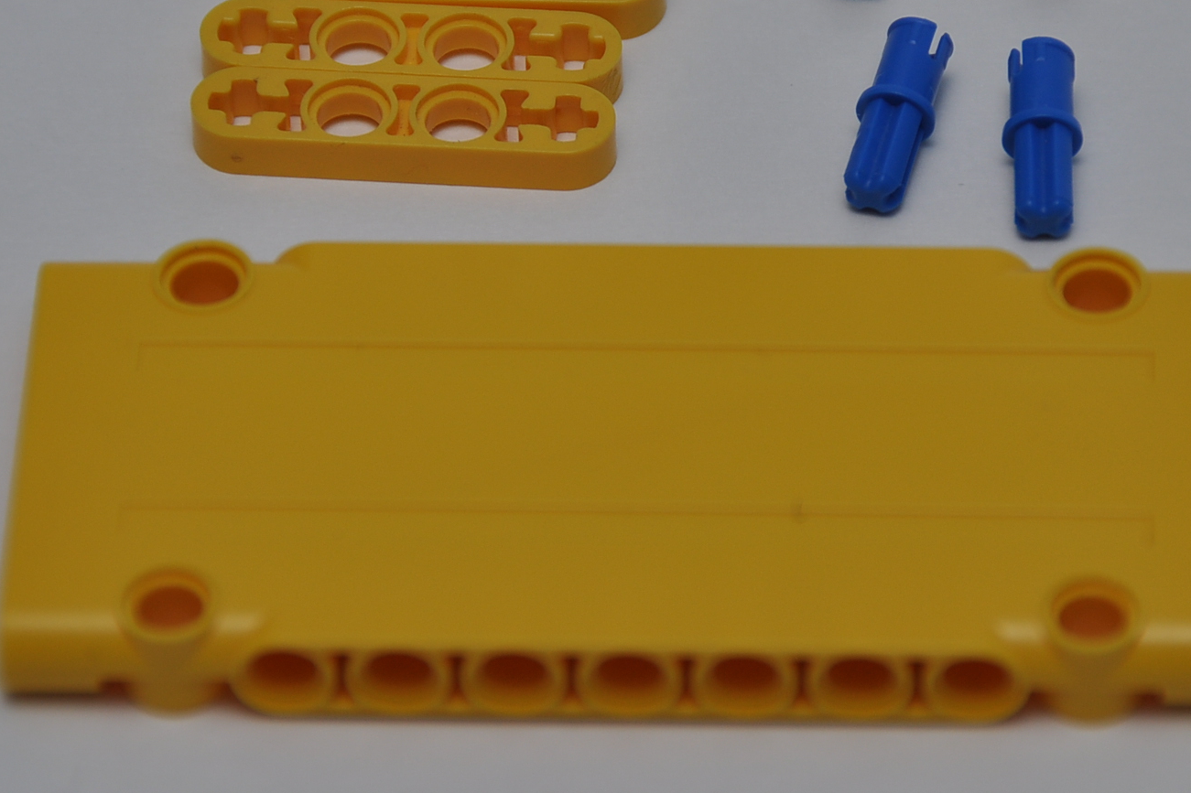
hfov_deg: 4.2
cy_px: 257
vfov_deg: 2.8
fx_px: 16340
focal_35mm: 494
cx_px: 700
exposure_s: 1/60
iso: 200
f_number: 5.6
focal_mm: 200
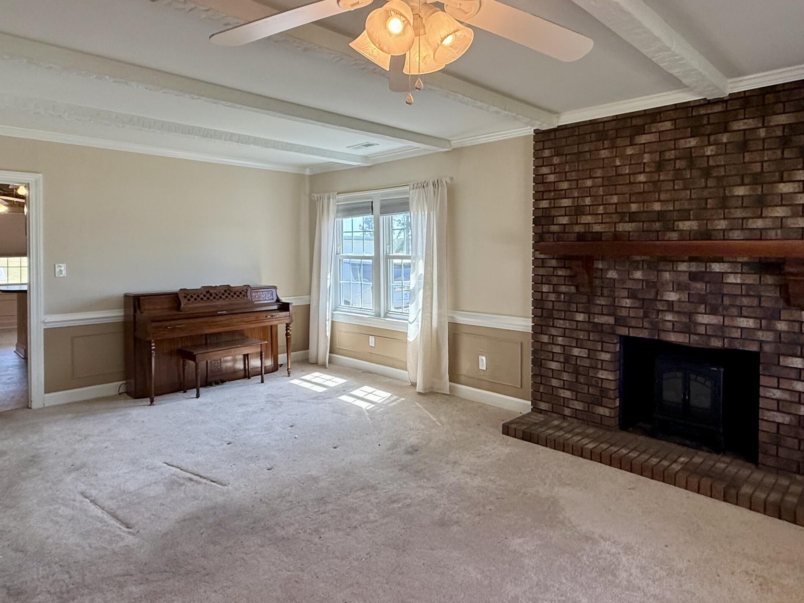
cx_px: 451
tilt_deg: +0.4
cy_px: 259
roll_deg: -0.2
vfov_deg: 60.8
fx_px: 511
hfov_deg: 76.1
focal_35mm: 22
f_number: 2.2
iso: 125
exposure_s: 1/120
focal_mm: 2.22
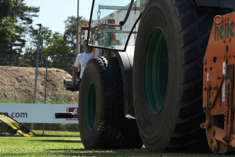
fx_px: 1129
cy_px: 7
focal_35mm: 173
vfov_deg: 7.9
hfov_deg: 11.4
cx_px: 348
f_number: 7.1
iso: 100
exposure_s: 1/1250
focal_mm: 52
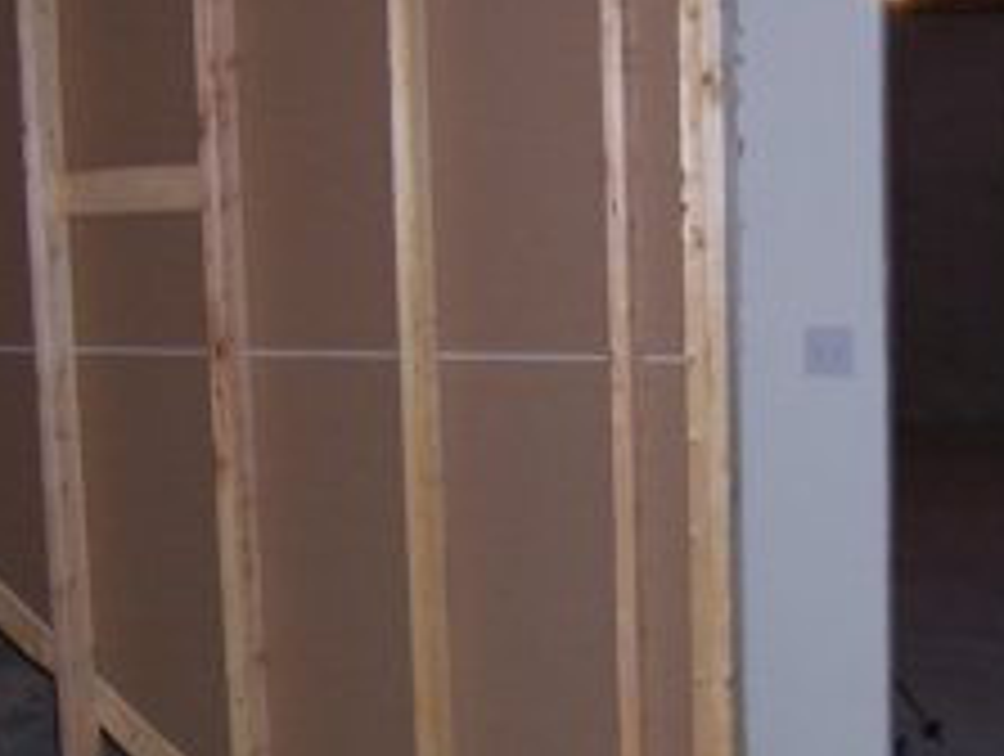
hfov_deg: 29.5
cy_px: 432
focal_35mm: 65
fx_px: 1888
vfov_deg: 22.6
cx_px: 684
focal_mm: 5.5
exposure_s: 1/60
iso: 140
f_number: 2.8
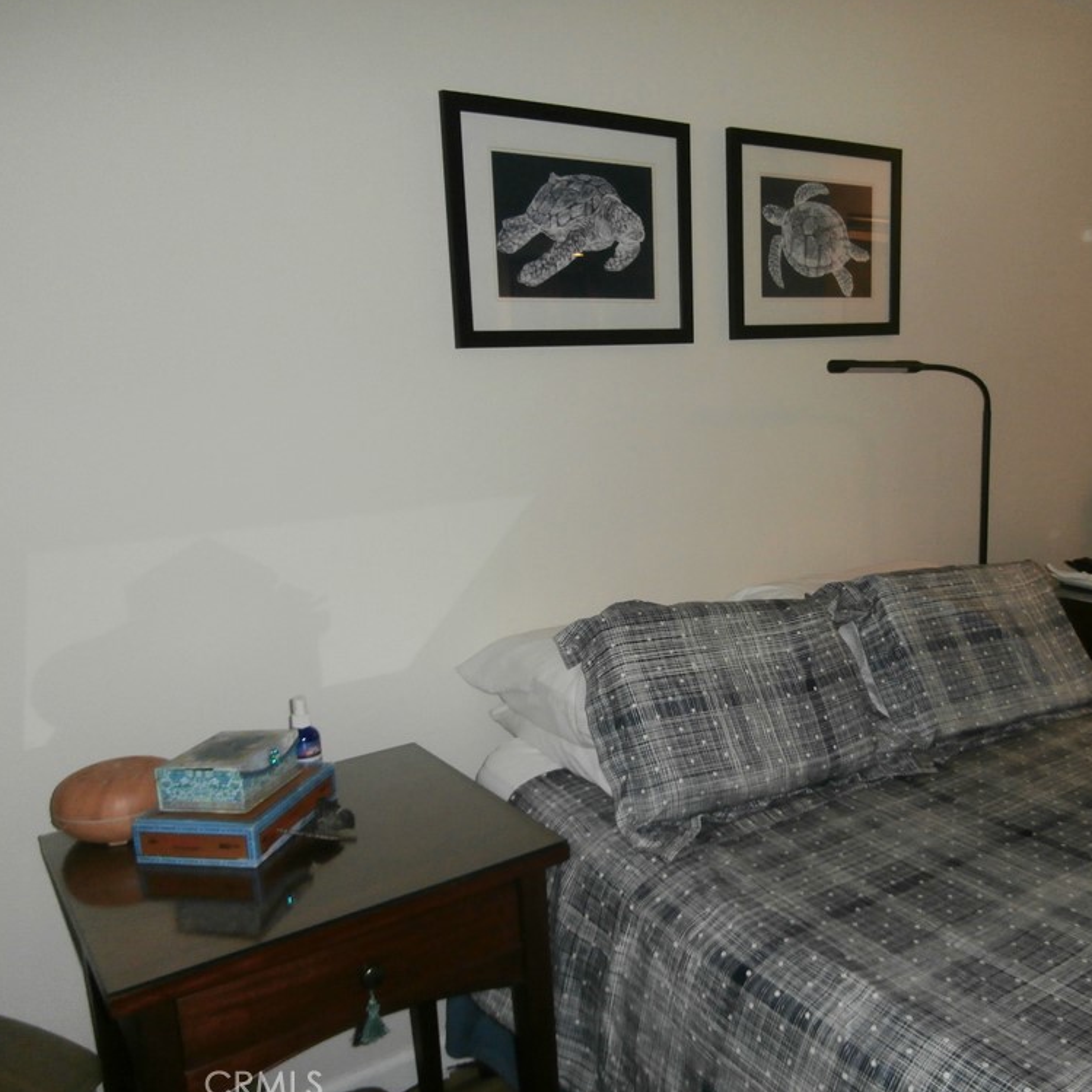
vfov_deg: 55.6
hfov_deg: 55.2
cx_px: 660
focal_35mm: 29
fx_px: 1035
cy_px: 545
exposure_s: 1/30
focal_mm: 4.2
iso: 200
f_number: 3
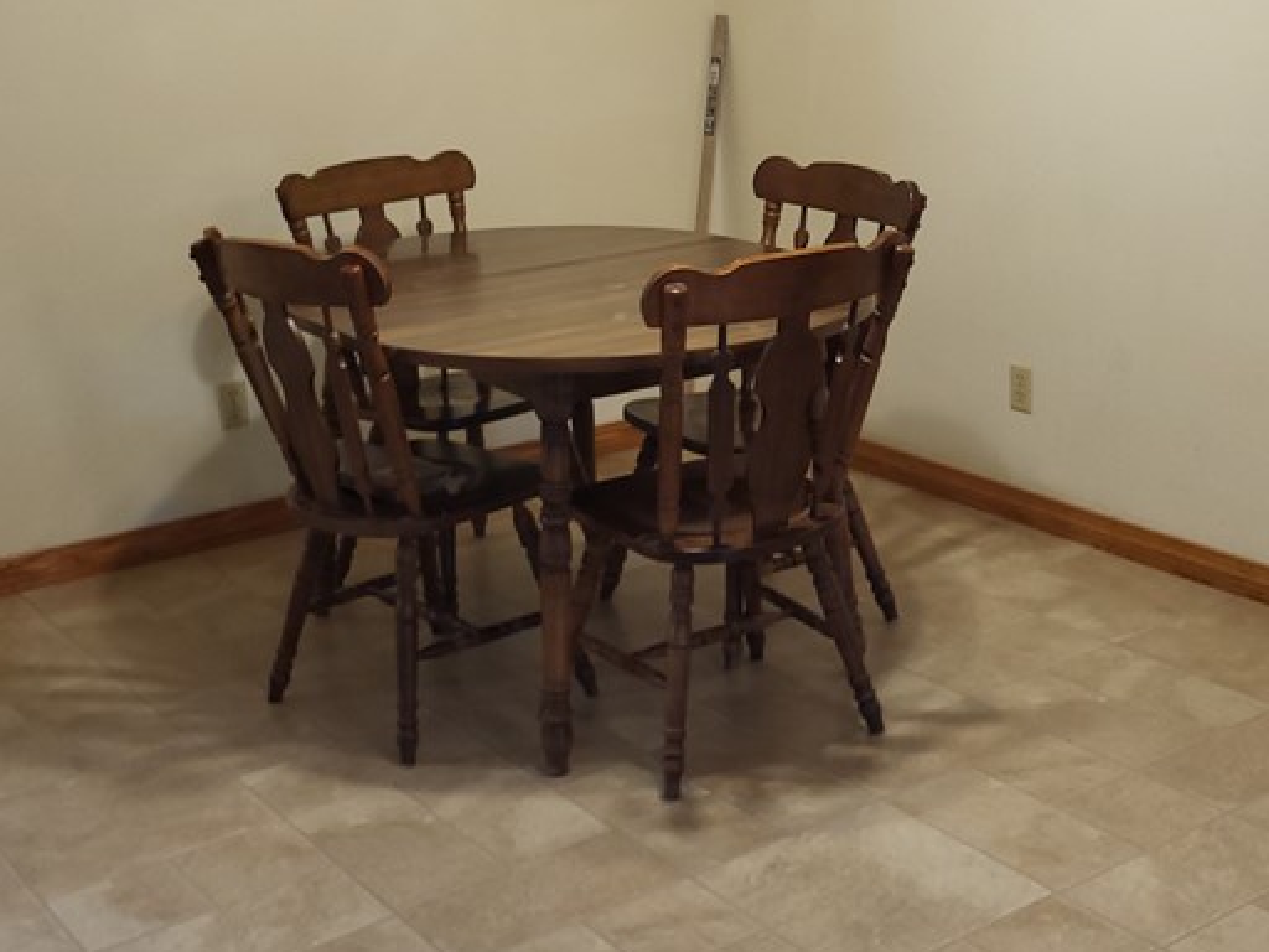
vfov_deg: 27.6
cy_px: 213
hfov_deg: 36.7
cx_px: 753
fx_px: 1906
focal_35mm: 52
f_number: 1.8
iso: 100
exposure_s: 1/24
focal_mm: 5.4
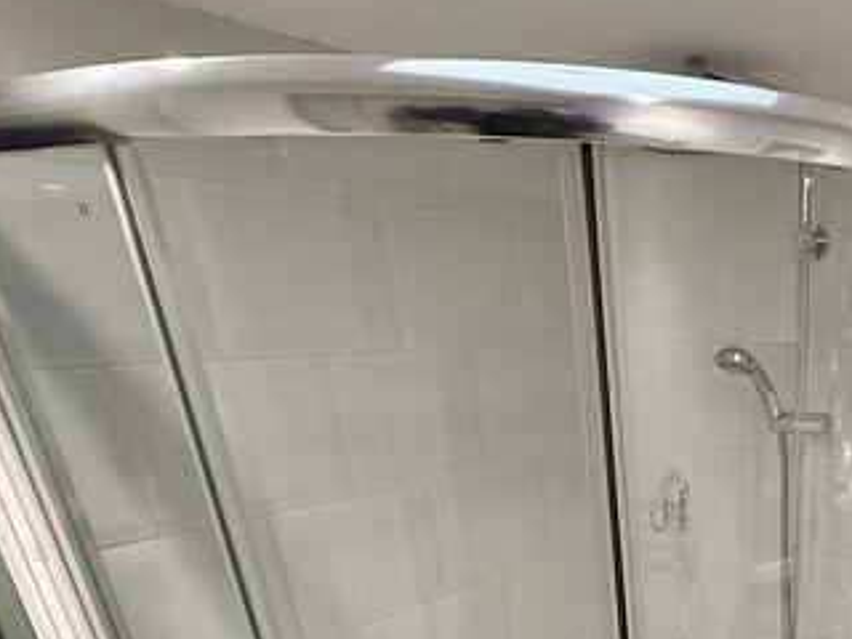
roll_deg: -0.3
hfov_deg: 47.0
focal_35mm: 35
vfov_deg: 33.3
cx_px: 777
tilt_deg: -28.5
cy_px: 764
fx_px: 861
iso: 320
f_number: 2.2
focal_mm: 2.22
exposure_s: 1/98
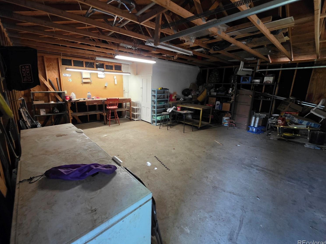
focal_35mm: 14
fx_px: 132
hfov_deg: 102.0
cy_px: 116
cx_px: 158
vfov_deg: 85.6
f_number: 1.9
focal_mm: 2.2
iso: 800
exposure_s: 1/60
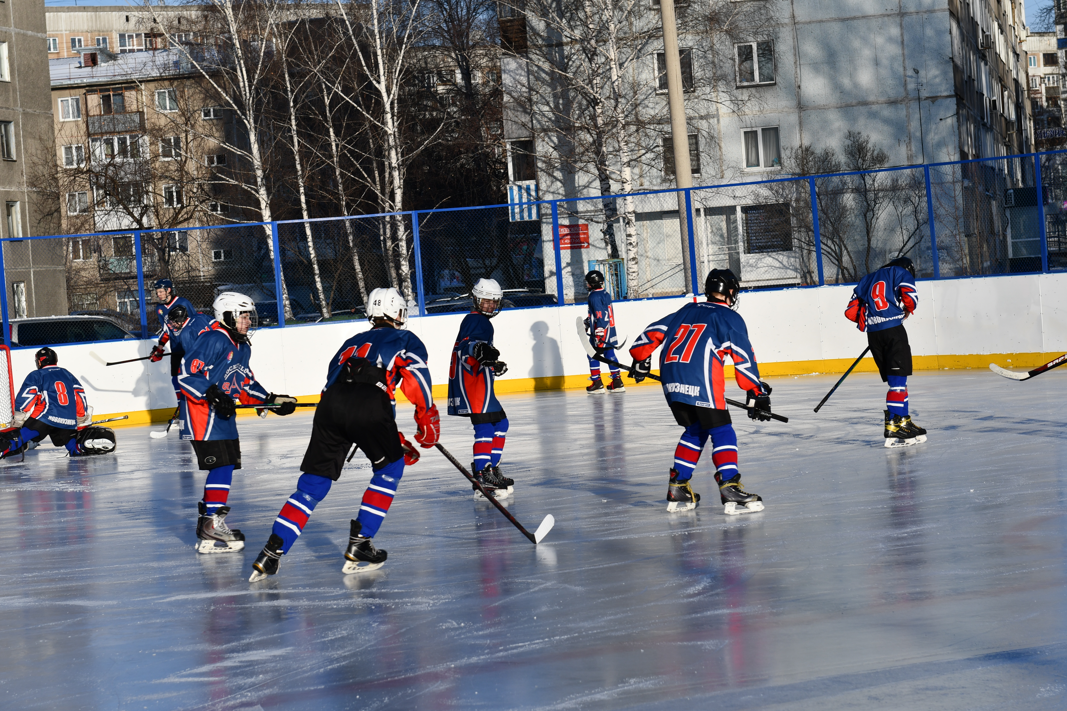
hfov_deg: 19.5
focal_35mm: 105
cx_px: 534
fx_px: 3112
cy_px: 356
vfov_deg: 13.0
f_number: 8
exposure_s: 1/500
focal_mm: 70
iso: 110
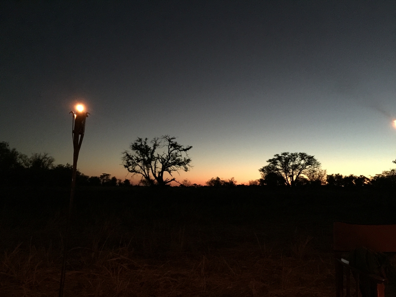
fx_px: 332
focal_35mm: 29
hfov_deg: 61.7
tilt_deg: +7.1
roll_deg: -1.7
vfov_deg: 48.2
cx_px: 198
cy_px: 148
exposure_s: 1/4
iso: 250
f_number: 2.2
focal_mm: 4.15
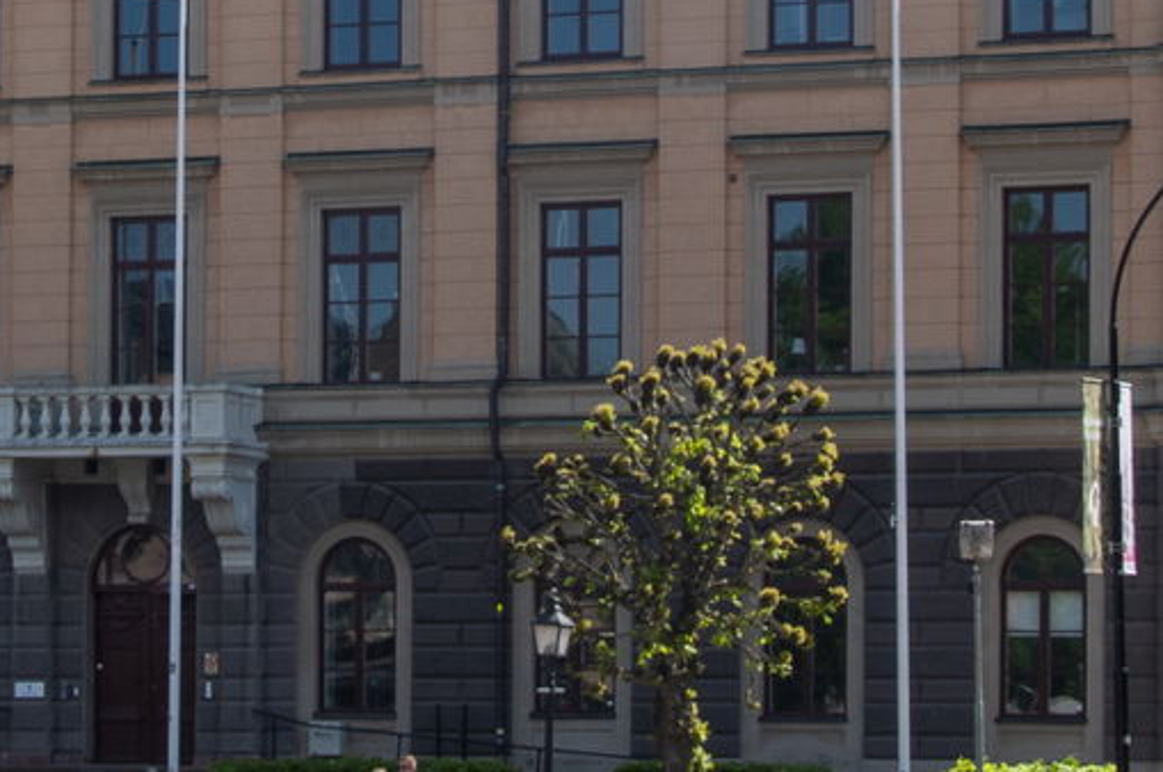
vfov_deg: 9.2
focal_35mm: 147
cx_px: 416
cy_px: 3
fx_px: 4743
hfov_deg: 14.0
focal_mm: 26
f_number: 11
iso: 200
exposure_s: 1/125
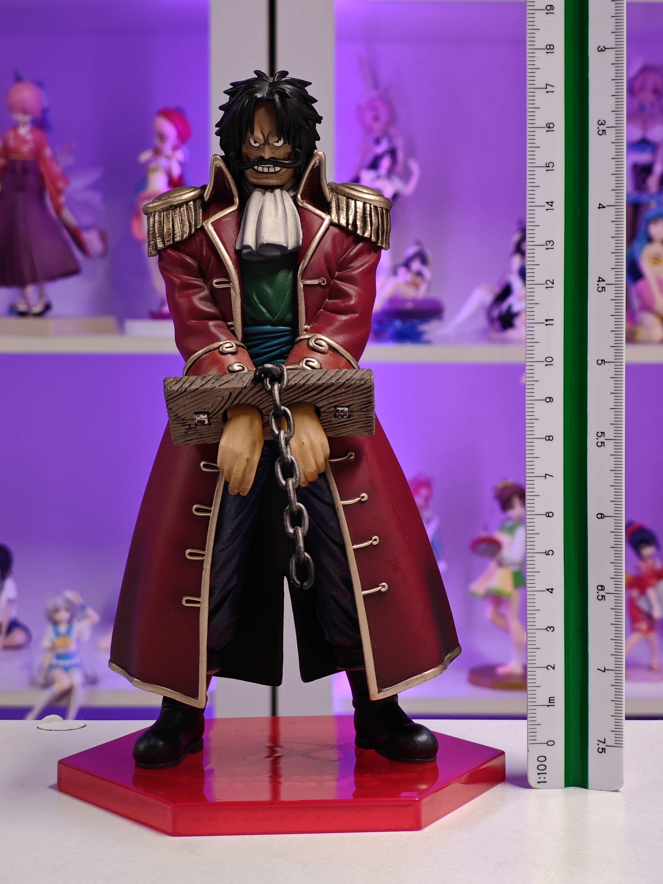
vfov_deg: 24.4
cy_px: 442
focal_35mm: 80
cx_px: 332
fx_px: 2043
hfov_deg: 18.4
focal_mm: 7.48
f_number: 2.4
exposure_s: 1/17.8
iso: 400
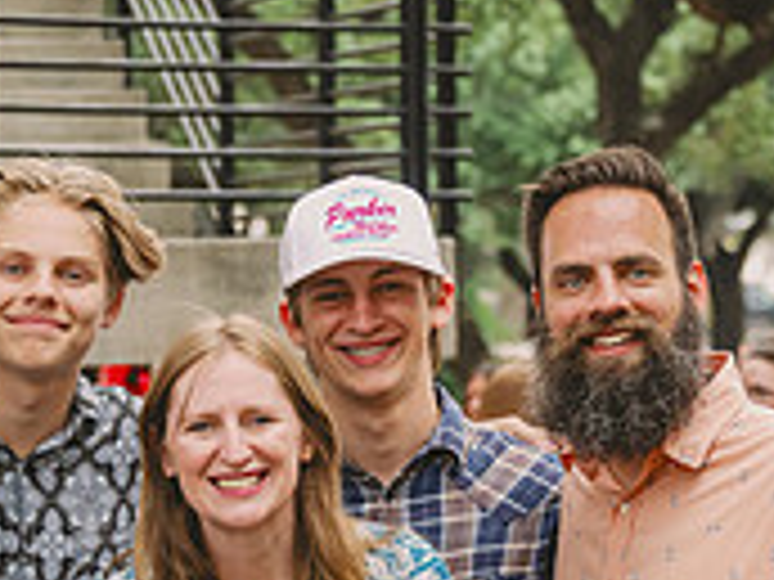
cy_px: 862
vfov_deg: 6.8
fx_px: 4852
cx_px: -9
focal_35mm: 217
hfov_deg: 9.1
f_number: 3.5
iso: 800
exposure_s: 1/800
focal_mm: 58
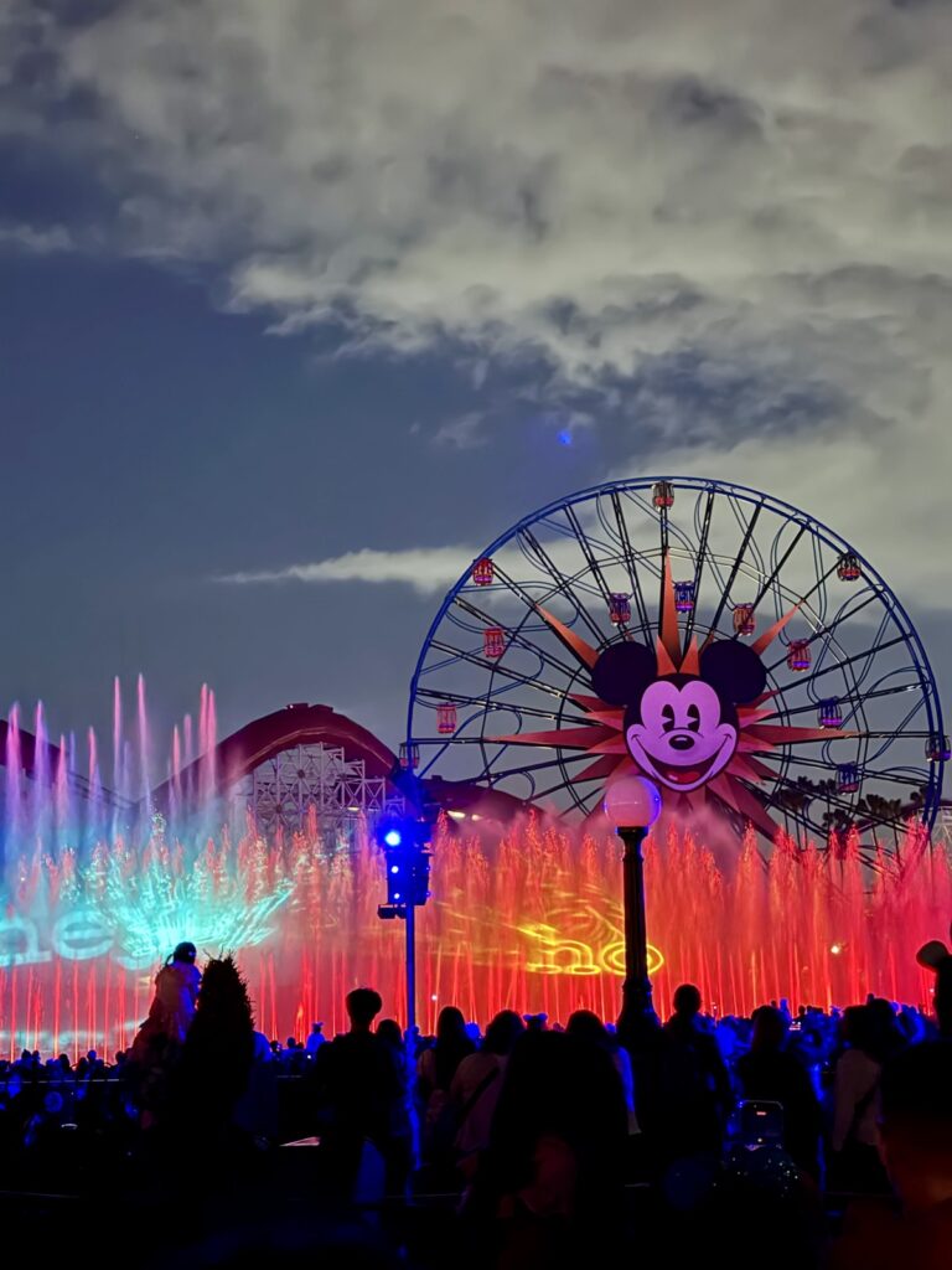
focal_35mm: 48
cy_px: 635
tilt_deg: +10.2
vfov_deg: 39.7
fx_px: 1760
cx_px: 476
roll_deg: +0.6
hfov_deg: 30.3
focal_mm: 6.76
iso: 1250
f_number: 1.78
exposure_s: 1/9
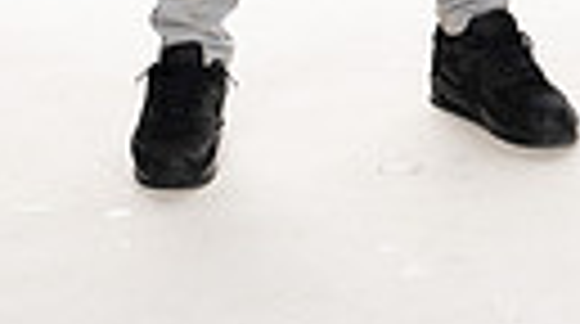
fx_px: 2871
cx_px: 445
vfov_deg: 6.1
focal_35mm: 187
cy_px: -500
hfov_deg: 11.5
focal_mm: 51
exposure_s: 1/250
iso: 400
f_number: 6.3
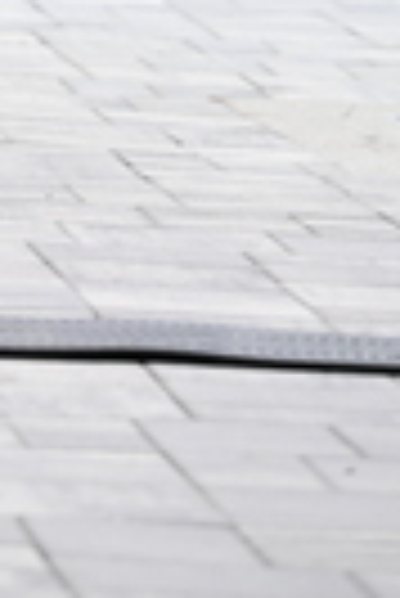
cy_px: -445
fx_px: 7879
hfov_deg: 2.9
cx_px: -88
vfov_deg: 4.3
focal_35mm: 474
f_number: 2.8
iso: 640
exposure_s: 1/1600
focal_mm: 115
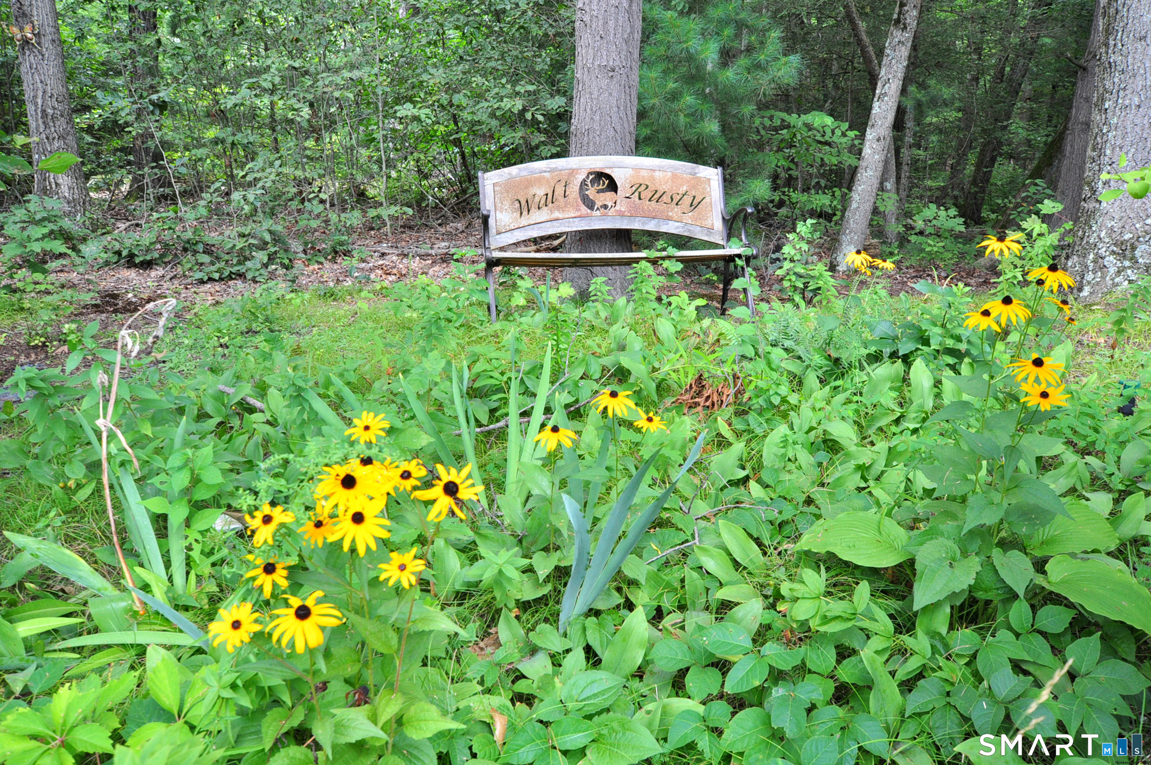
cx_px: 576
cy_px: 382
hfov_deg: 62.0
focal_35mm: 30
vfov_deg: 43.5
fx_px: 958
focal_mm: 20
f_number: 7.1
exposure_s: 1/50
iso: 500
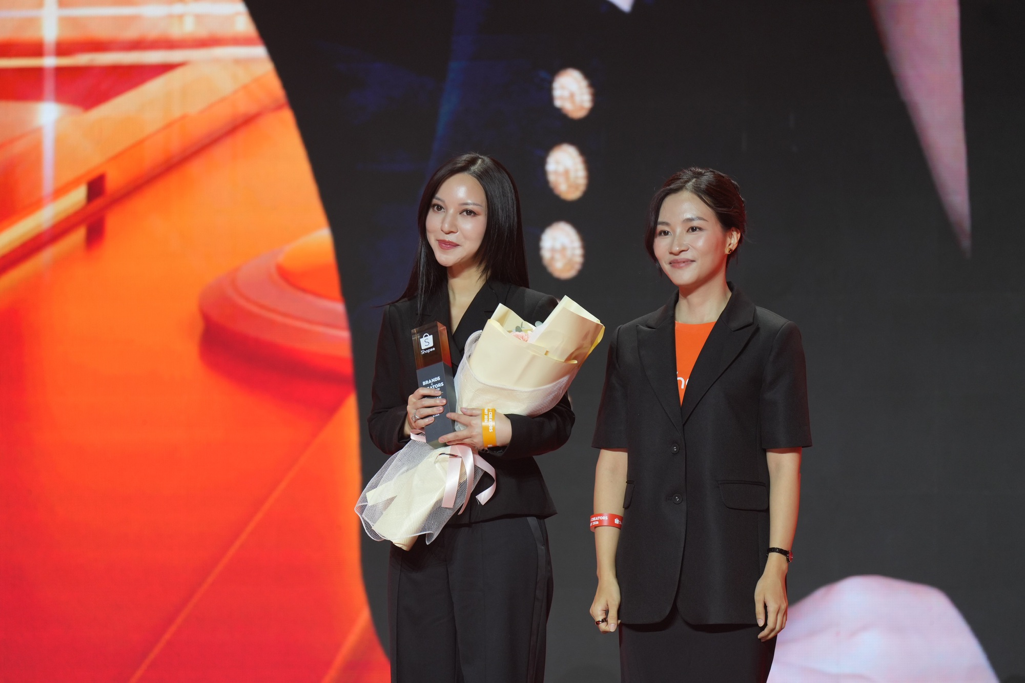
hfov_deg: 10.3
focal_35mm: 200
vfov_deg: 6.9
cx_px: 512
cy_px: 342
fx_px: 5694
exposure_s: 1/320
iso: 1000
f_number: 3.5
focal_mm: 200
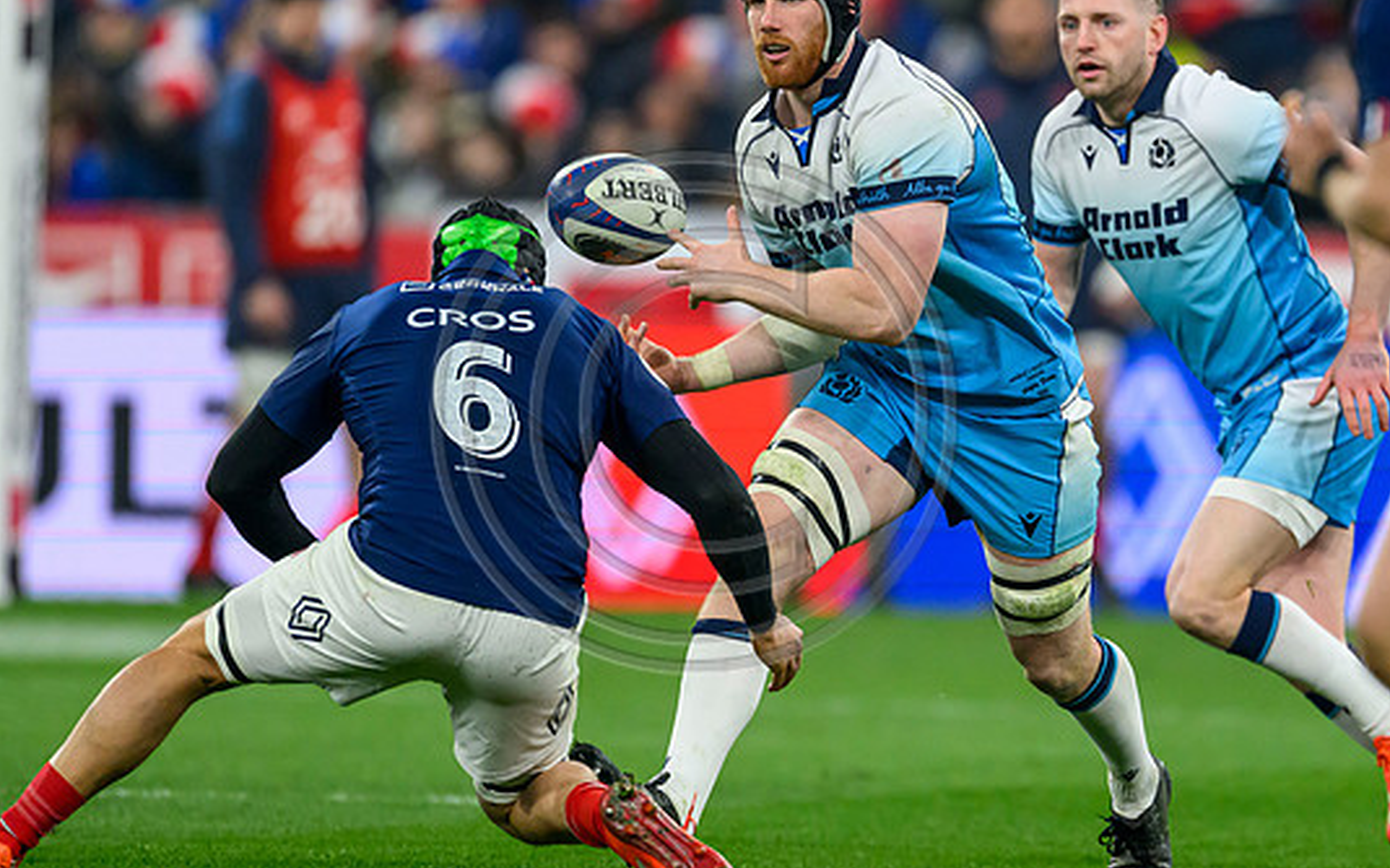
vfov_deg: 1.3
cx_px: 1185
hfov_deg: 2.1
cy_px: 401
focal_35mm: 978
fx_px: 37037
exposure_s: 1/1600
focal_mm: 560
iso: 3200
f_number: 4
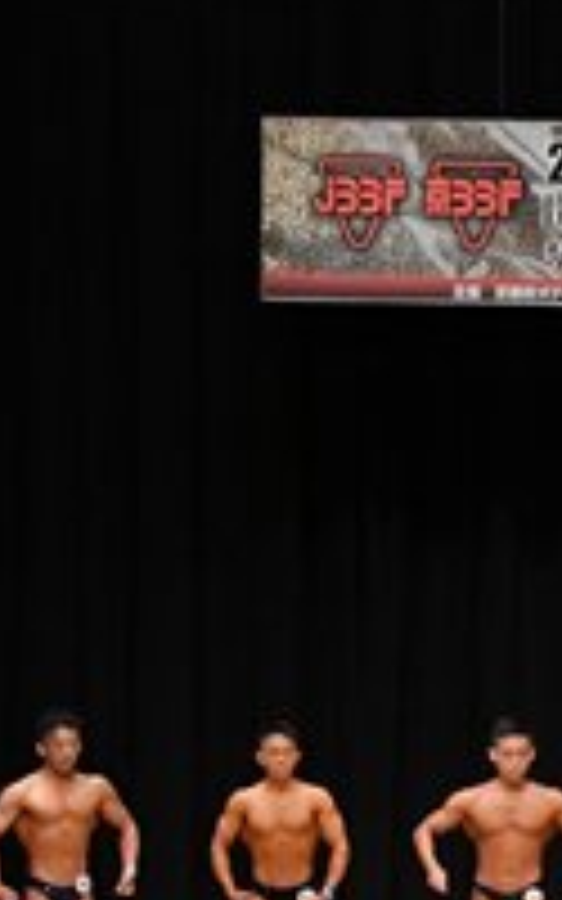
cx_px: 1054
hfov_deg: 6.3
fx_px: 5024
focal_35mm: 205
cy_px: 675
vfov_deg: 10.2
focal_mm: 35
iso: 3200
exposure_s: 1/400
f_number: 5.6
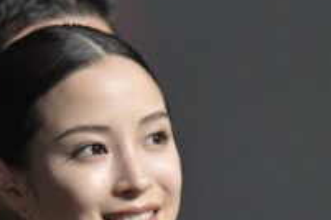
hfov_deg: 1.8
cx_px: 36
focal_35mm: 1166
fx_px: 10720
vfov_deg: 1.2
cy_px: 374
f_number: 4
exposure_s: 1/250
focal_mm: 200
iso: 1250
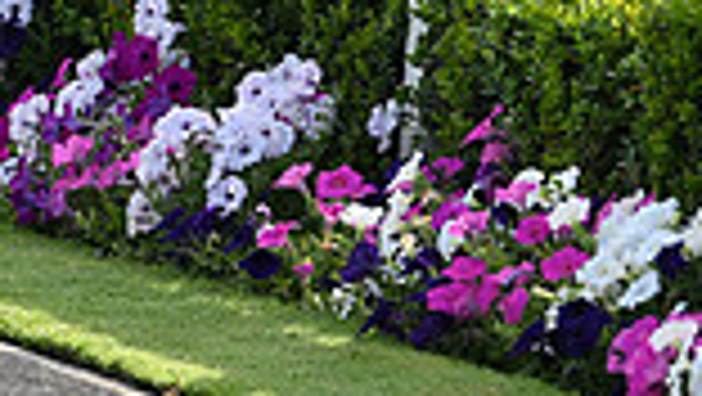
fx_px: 12685
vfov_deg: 1.8
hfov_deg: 3.2
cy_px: -461
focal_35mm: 681
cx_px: -572
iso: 500
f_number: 5
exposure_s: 1/1250
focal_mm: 175
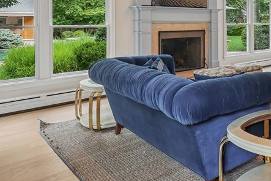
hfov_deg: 46.2
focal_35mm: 37
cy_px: 21
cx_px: 251
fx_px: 278
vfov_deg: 34.1
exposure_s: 1/13
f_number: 9
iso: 400
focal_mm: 16
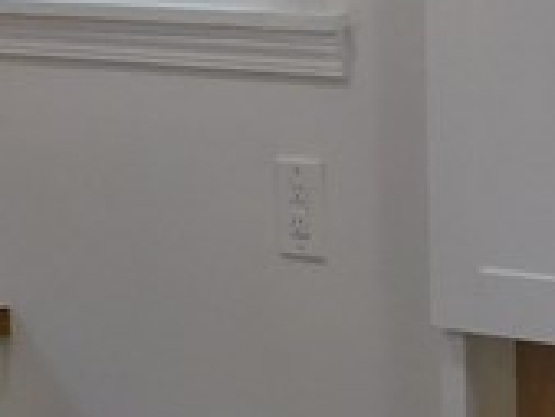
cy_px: 89
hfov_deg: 13.1
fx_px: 2230
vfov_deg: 10.7
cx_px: 920
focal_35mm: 139
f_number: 3
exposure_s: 1/80
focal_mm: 4
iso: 125
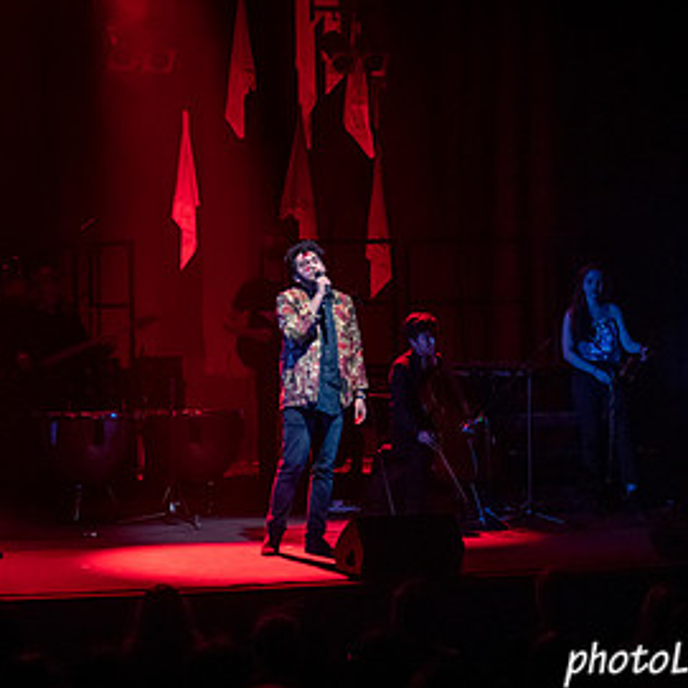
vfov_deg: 16.8
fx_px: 2316
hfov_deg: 16.8
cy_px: 185
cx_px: 211
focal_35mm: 103
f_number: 2.8
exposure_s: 1/125
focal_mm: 55
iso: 2500
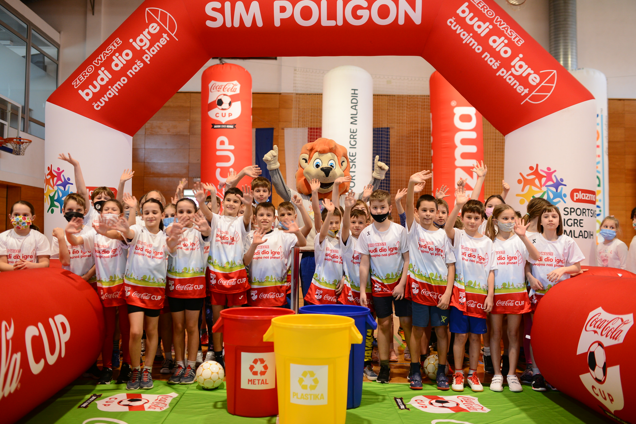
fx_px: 618
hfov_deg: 54.4
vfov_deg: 37.9
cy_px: 212
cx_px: 318
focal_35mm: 35
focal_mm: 35
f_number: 2
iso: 640
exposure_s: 1/160
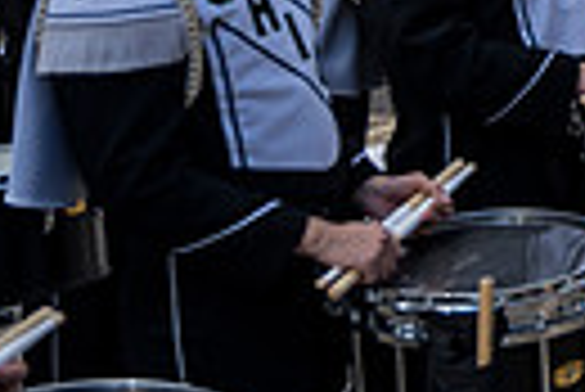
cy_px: -47
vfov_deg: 10.1
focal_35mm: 134
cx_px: 1058
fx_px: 2180
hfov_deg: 13.6
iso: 100
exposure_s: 1/1000
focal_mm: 30
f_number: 4
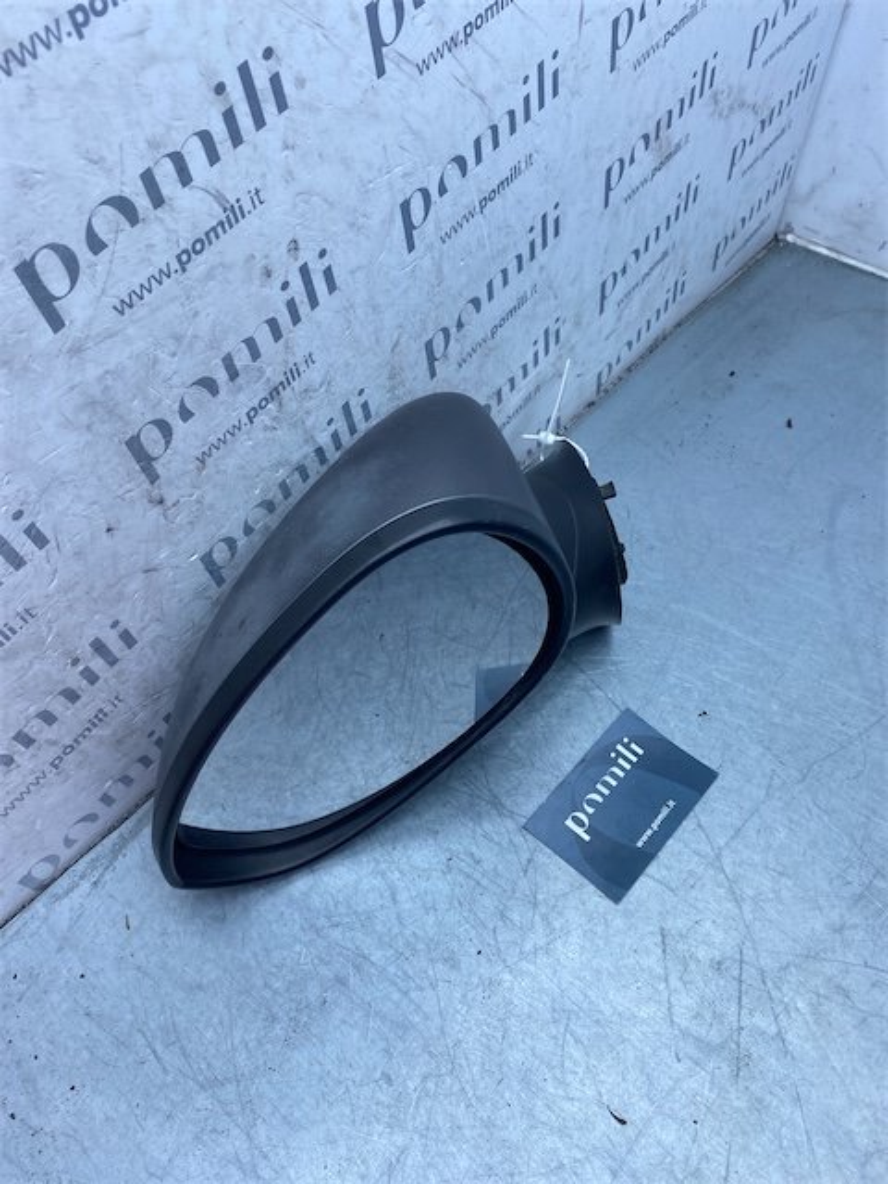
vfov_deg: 67.3
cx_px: 444
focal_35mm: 26
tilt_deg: -52.1
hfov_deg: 53.1
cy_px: 592
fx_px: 889
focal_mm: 4.25
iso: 32
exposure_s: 1/864
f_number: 1.8
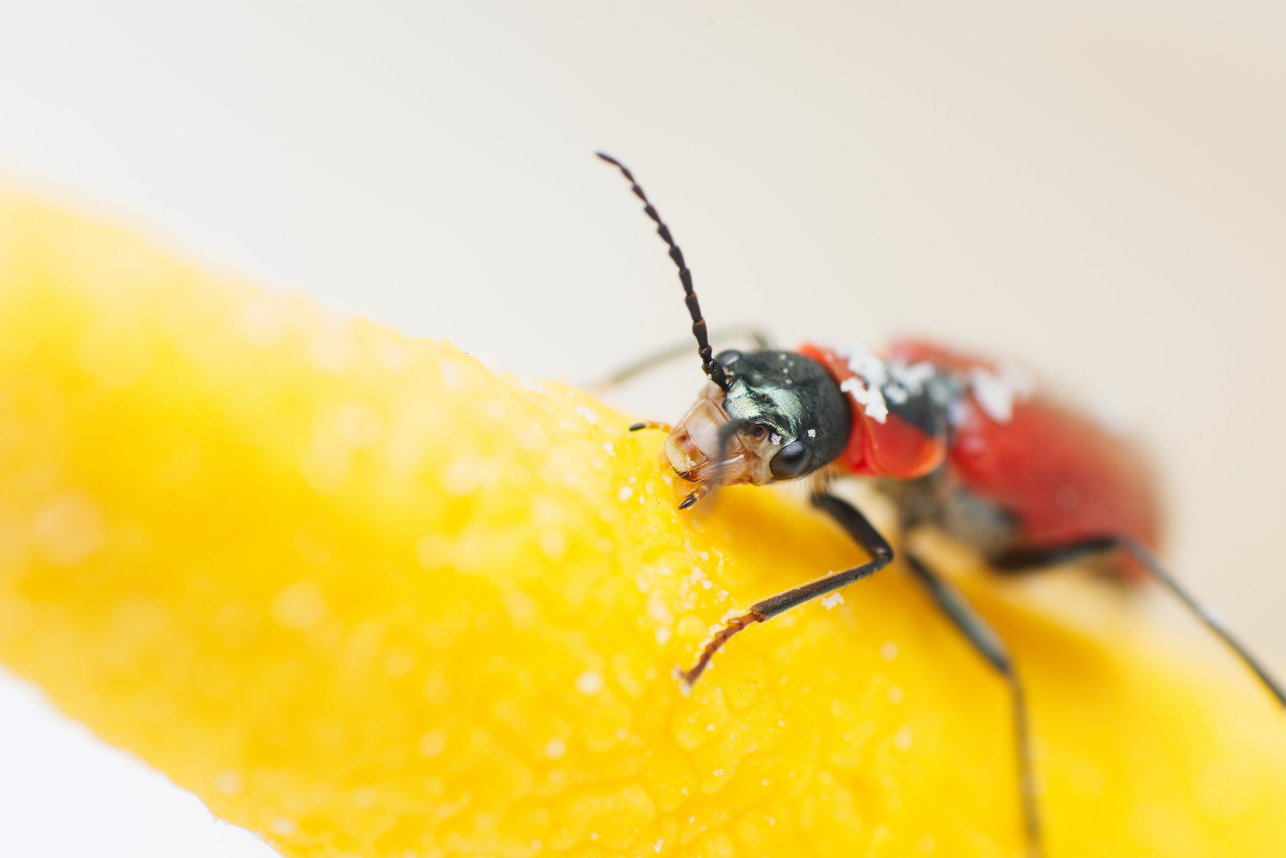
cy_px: 429
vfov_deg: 6.8
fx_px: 7236
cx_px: 643
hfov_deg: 10.2
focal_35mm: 202
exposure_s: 1/200
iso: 100
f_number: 11
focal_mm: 135
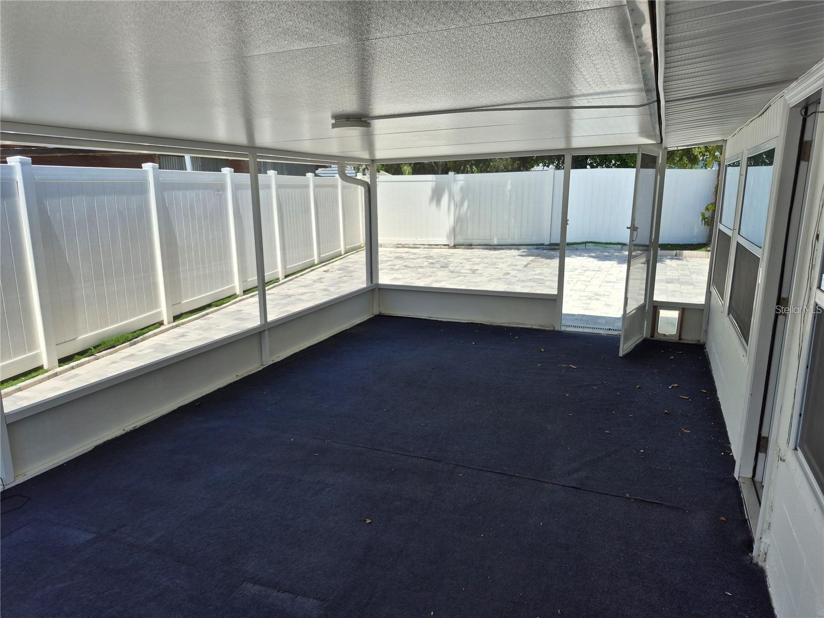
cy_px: 309
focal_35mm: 23
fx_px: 547
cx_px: 412
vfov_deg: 58.9
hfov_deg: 73.9
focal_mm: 5.4
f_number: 1.8
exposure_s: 1/1088
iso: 25
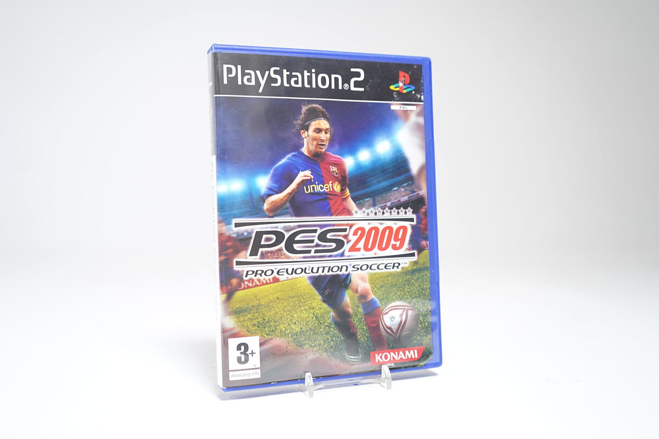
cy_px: 220
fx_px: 659
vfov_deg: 36.9
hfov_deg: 53.1
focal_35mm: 36
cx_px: 330
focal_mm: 36
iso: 640
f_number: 5
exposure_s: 1/15
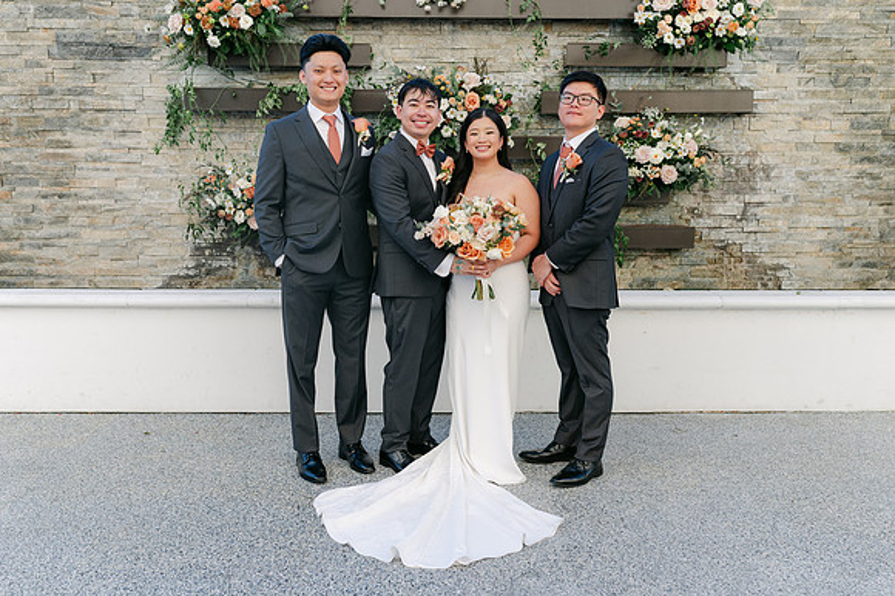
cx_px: 447
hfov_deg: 52.1
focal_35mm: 37
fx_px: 916
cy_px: 310
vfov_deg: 36.0
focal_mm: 35
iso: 100
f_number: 4
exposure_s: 1/640
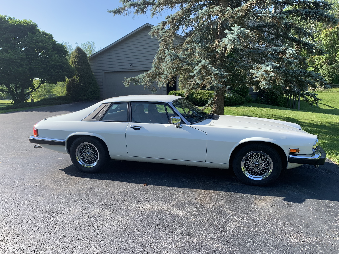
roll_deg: +0.4
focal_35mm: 26
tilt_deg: -6.7
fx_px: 255
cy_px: 127
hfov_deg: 67.3
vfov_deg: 53.1
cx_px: 170
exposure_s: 1/765
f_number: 1.8
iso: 25
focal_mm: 4.25
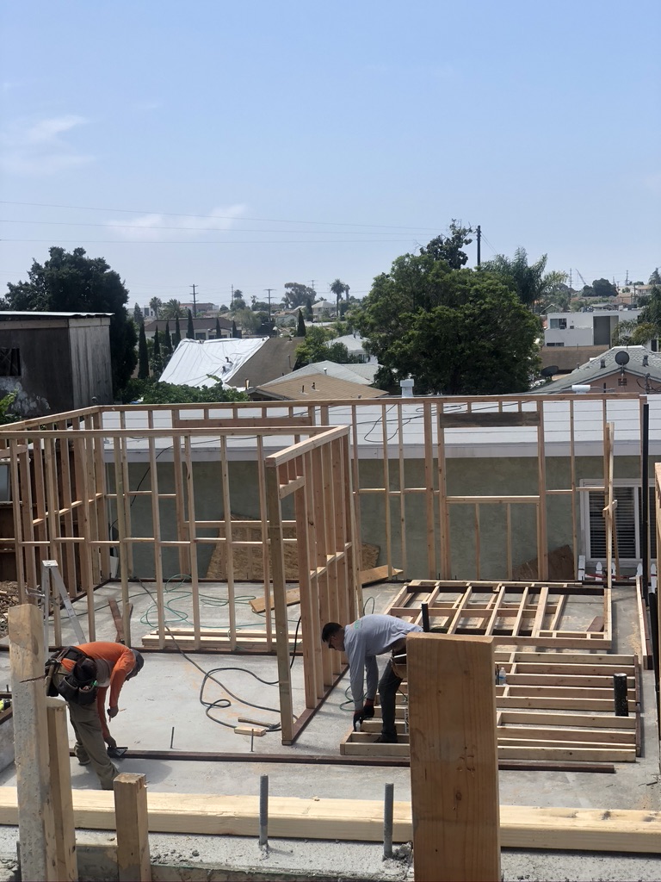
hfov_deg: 28.0
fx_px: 1324
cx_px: 330
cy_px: 441
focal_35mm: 52
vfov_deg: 36.8
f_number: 2.4
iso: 16
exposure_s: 1/1066
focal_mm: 6
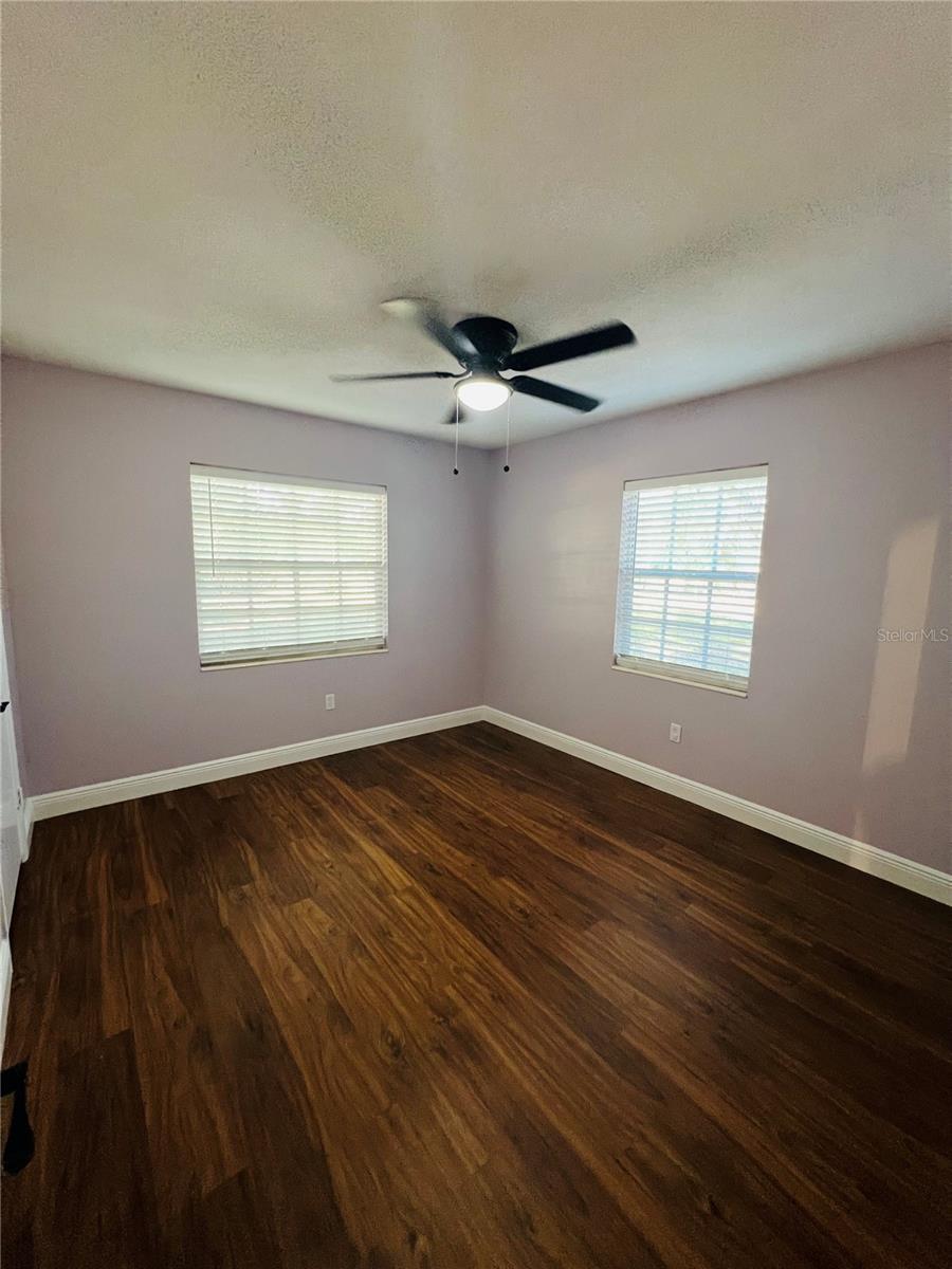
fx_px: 477
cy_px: 634
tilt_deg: -8.0
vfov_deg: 106.2
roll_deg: -0.9
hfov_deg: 89.9
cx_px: 476
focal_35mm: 13
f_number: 1.8
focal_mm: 1.57
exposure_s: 1/60
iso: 400
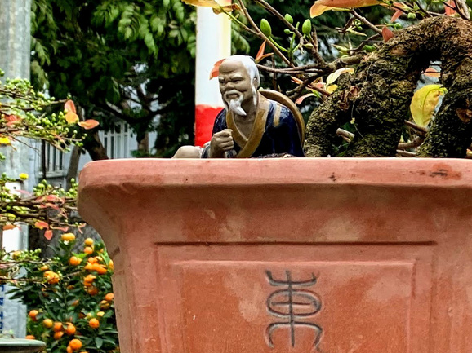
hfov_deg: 18.8
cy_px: 236
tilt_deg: +1.6
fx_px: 1227
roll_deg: +0.6
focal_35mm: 90
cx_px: 737
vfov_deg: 16.4
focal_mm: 4.25
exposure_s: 1/121
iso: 50
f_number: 1.8
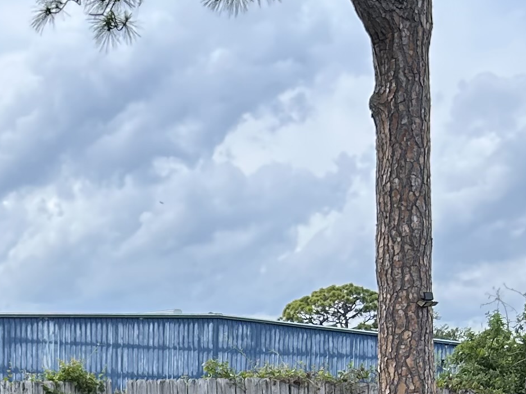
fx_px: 1702
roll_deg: -1.2
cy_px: 667
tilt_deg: -8.6
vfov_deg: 12.3
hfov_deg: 17.0
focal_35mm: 112
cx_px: -69
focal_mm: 5.7
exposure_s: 1/1751
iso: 50
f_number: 1.5
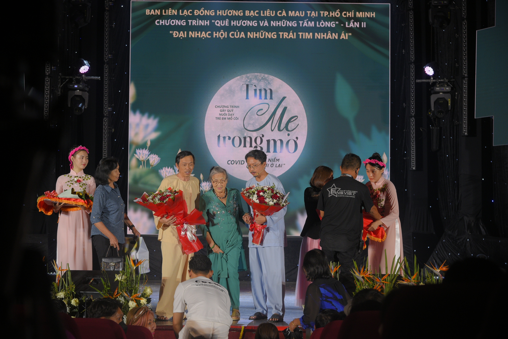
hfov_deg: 26.0
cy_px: 170
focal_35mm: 78
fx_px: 1101
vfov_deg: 17.5
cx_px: 254
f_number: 5.6
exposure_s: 1/125
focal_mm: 78
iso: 800
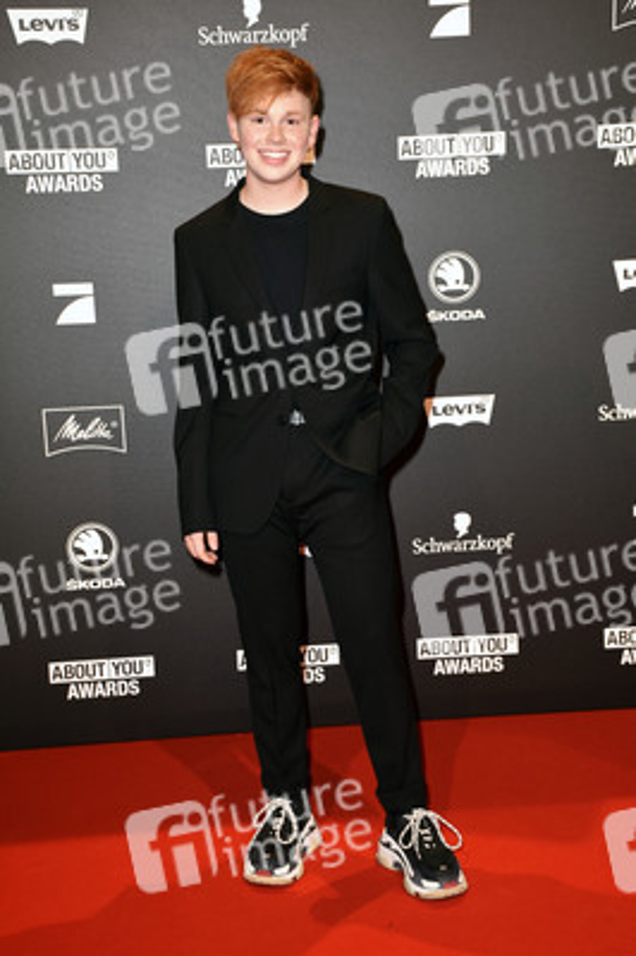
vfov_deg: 33.4
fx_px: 1593
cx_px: 318
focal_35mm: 60
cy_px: 478
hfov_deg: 22.6
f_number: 6.3
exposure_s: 1/100
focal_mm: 40
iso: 640
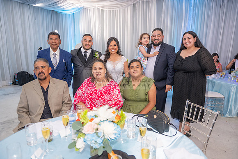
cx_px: 119
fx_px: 159
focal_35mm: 24
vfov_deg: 53.2
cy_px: 80
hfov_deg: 73.7
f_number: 3.2
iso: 1000
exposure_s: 1/160
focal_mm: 24
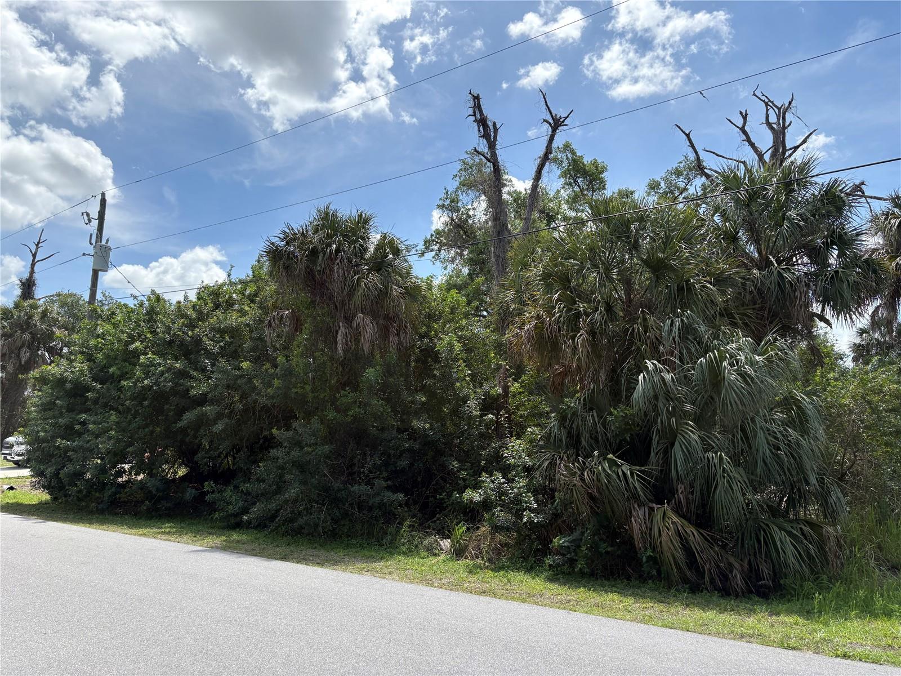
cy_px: 338
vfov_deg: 53.1
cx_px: 450
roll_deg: -2.0
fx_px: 677
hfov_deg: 67.3
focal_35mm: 26
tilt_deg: +10.9
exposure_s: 1/2865
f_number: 1.6
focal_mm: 5.96
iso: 50
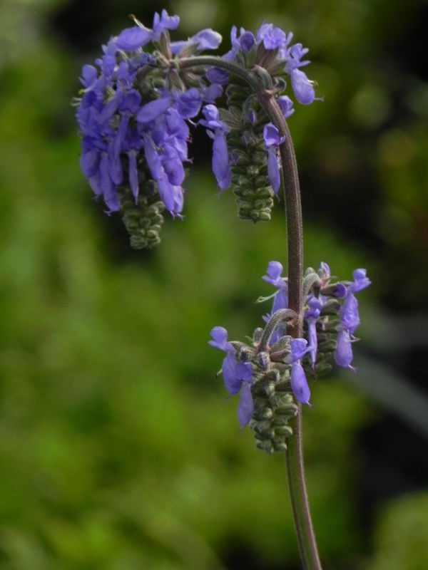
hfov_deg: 2.7
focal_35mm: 550
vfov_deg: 3.6
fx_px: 9067
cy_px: 285
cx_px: 214
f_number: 5
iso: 160
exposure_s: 1/400
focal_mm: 97.8
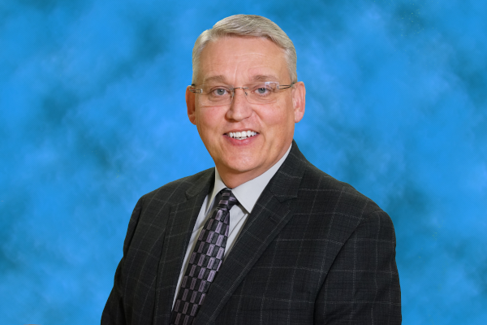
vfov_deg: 19.5
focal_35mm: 70
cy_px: 162
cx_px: 244
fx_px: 947
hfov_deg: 28.8
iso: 2500
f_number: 5.6
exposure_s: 1/160
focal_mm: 70
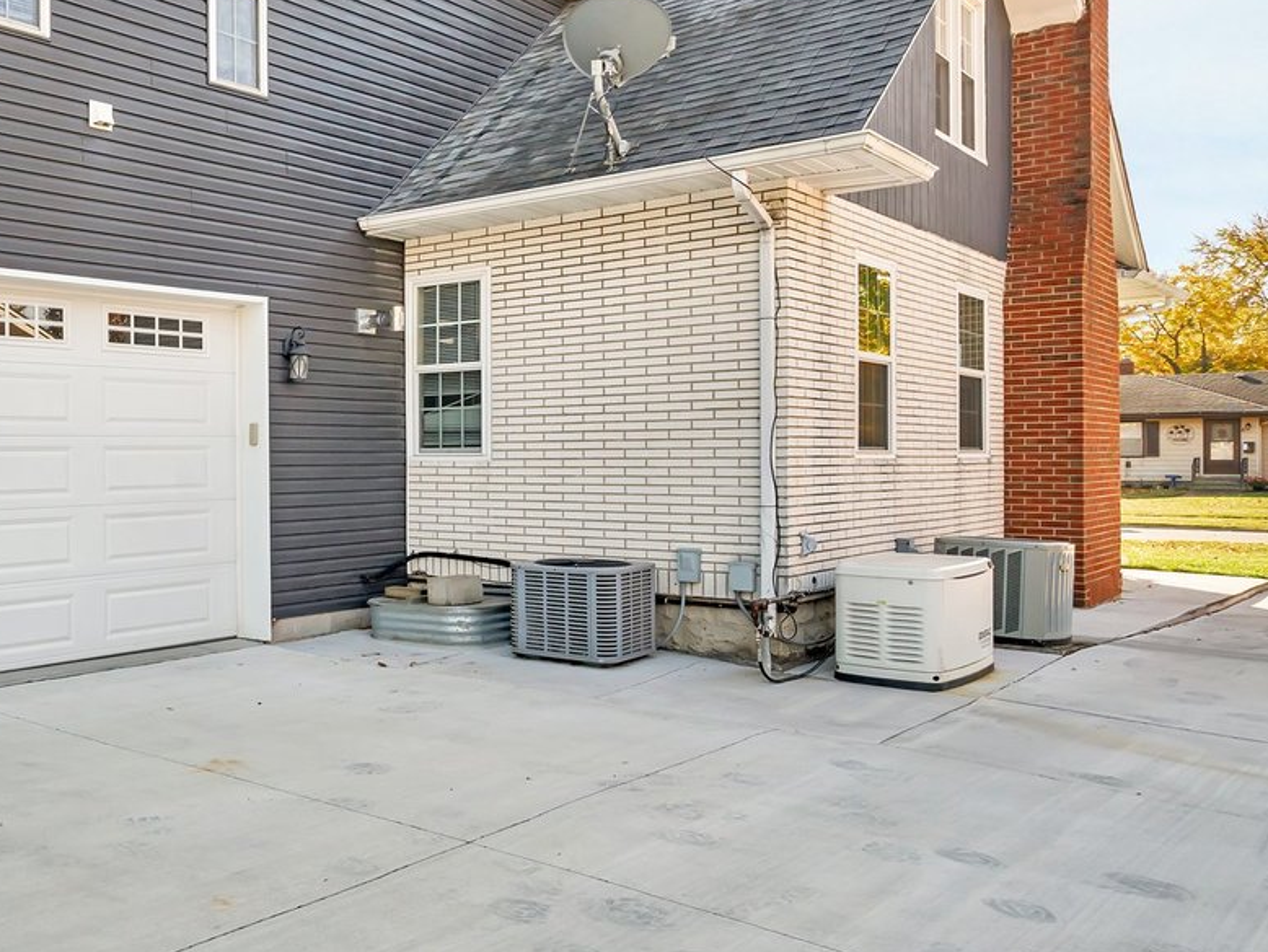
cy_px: 416
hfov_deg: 49.7
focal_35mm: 32
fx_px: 1173
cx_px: 95
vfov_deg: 44.1
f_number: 9
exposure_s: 1/320
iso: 640
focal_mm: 16
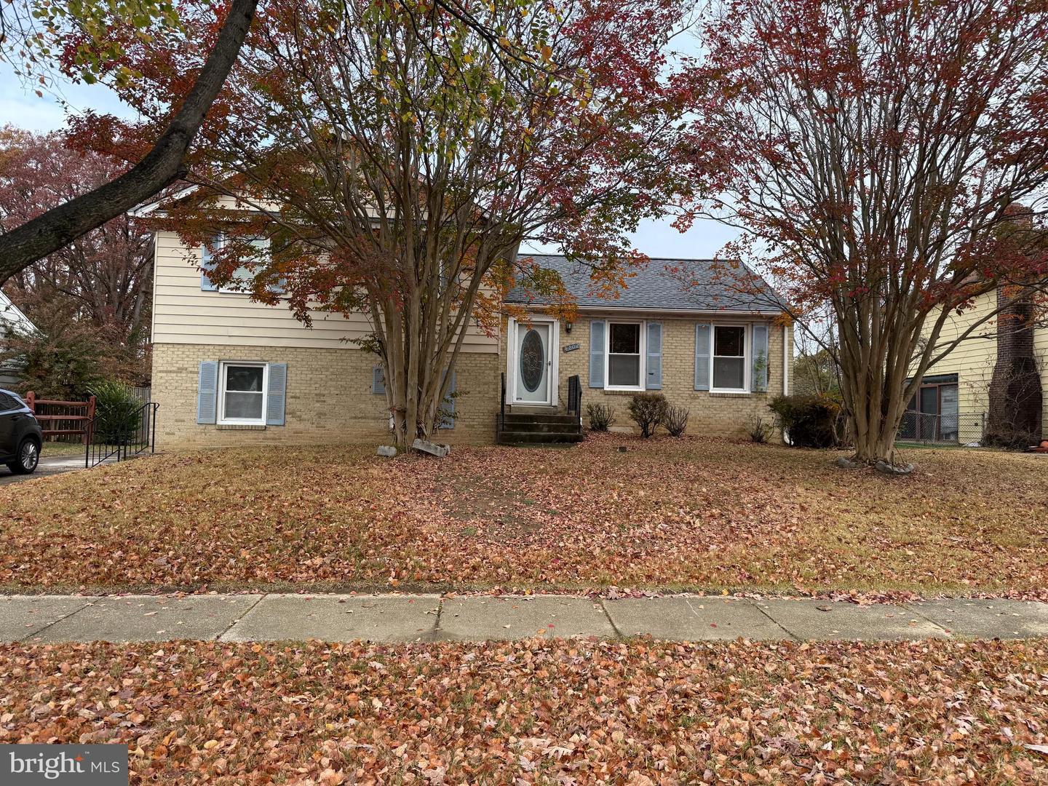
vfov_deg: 56.8
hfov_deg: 71.6
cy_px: 393
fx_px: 727
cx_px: 524
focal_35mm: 24
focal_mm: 6.76
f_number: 1.78
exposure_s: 1/1689
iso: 100
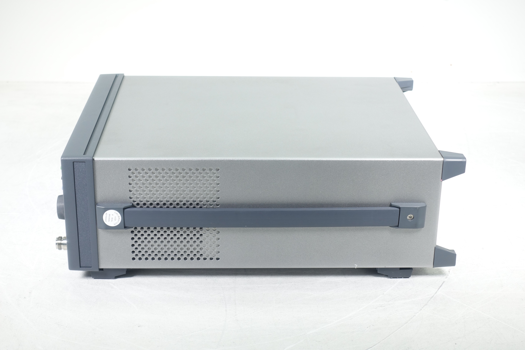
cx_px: 262
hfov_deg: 29.7
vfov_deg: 20.0
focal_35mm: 68
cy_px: 175
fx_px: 992
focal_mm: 24.82
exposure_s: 1/80
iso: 125
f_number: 3.5
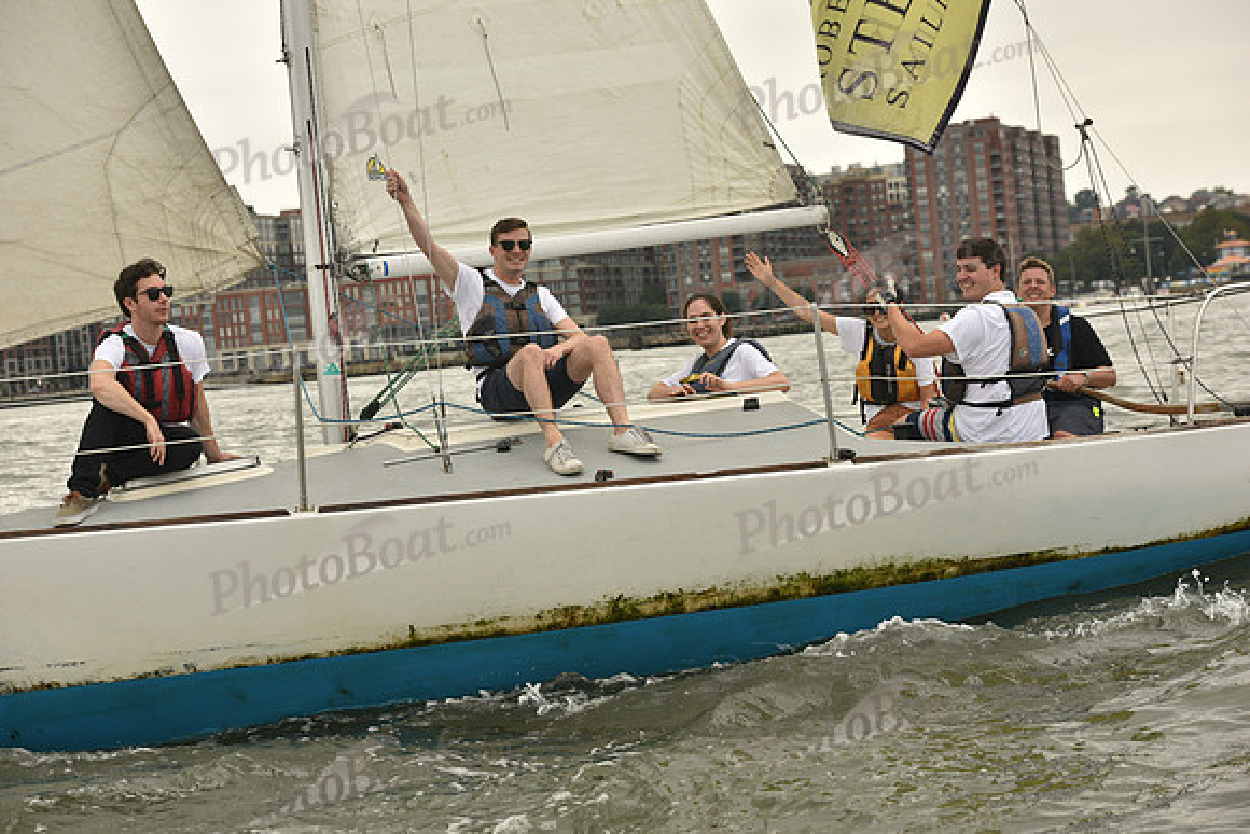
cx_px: 625
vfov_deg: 16.7
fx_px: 2848
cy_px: 417
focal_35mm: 82
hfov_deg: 24.8
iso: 320
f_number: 6.3
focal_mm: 82
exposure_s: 1/1250
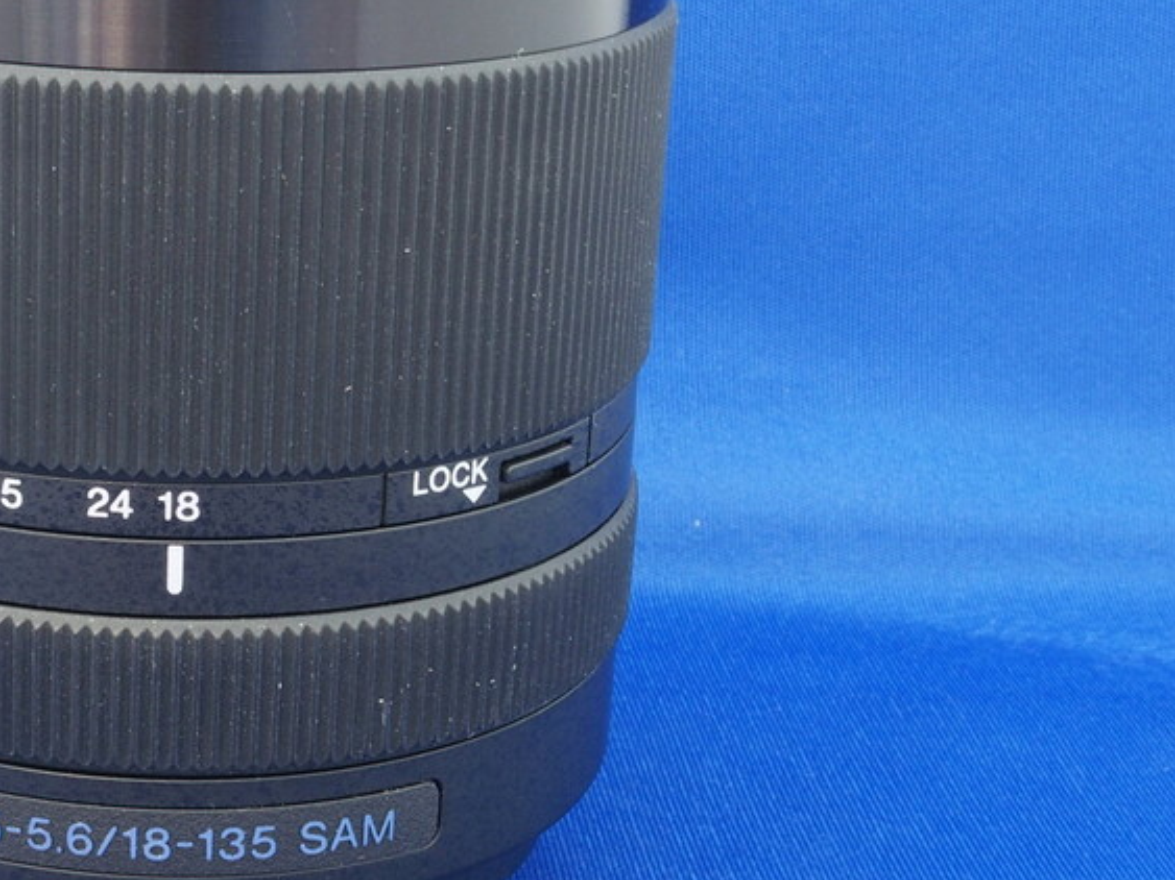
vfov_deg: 18.2
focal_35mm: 81
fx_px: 2749
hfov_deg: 23.5
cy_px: 436
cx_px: 129
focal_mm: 8.1
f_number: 8
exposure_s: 3.2
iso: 100
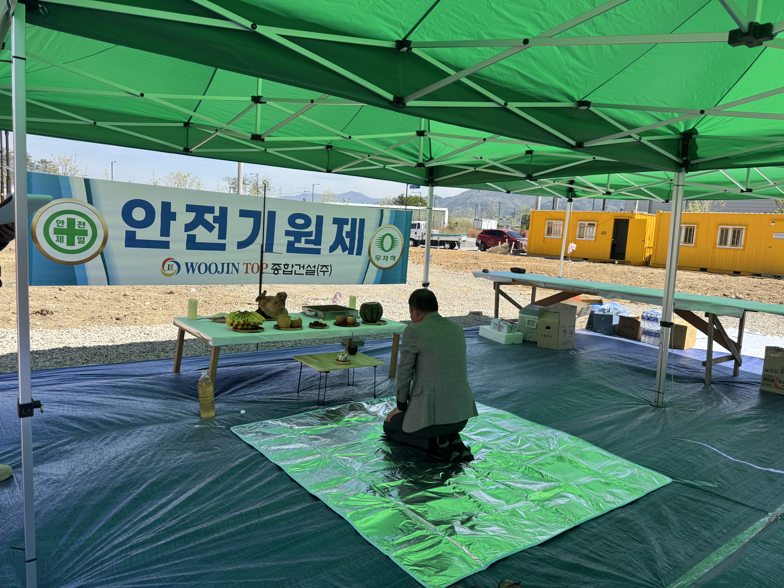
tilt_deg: -7.3
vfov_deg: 56.8
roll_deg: -3.5
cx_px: 392
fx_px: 544
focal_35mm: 24
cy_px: 294
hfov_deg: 71.6
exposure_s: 1/3096
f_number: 1.78
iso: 80
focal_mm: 6.76
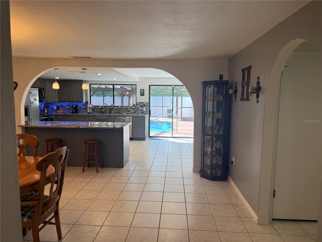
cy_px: 121
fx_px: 223
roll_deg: -0.7
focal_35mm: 24
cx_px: 161
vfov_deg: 56.8
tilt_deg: -5.7
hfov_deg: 71.6
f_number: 1.78
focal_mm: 6.76
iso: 160
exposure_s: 1/228
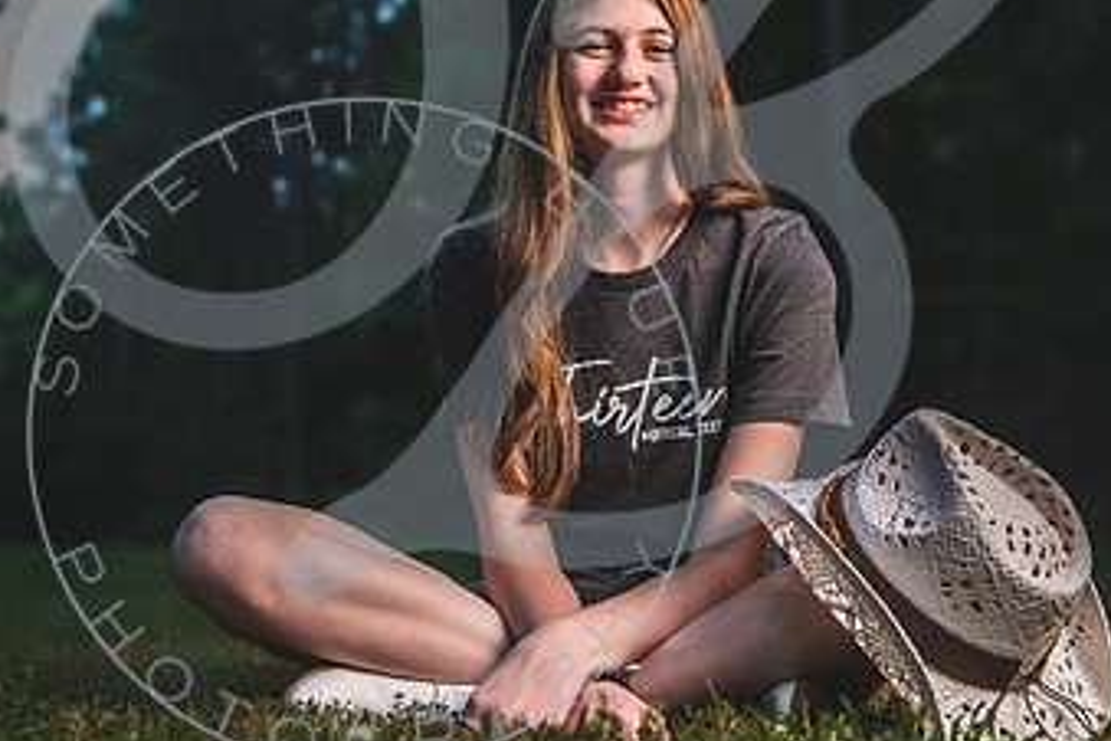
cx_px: 528
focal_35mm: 65
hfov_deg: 31.0
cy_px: 159
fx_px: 2006
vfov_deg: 20.7
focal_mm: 38
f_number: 2.8
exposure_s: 1/320
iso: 500
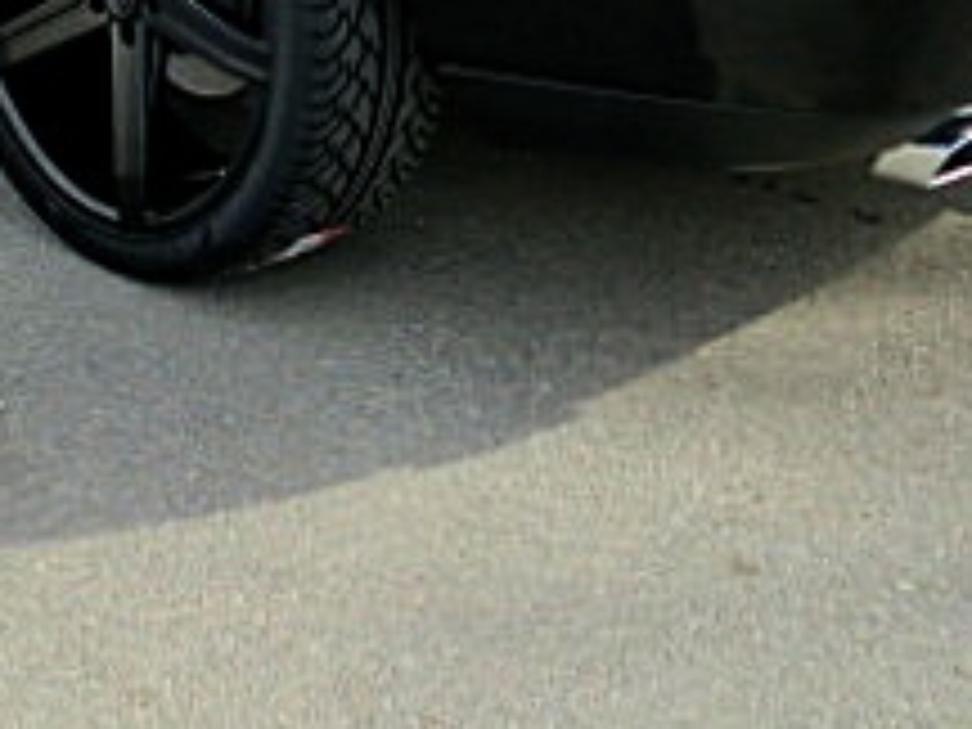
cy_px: -306
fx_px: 2162
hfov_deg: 25.0
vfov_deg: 17.5
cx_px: 207
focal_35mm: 77
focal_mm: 4.65
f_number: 2.6
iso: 64
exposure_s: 1/320
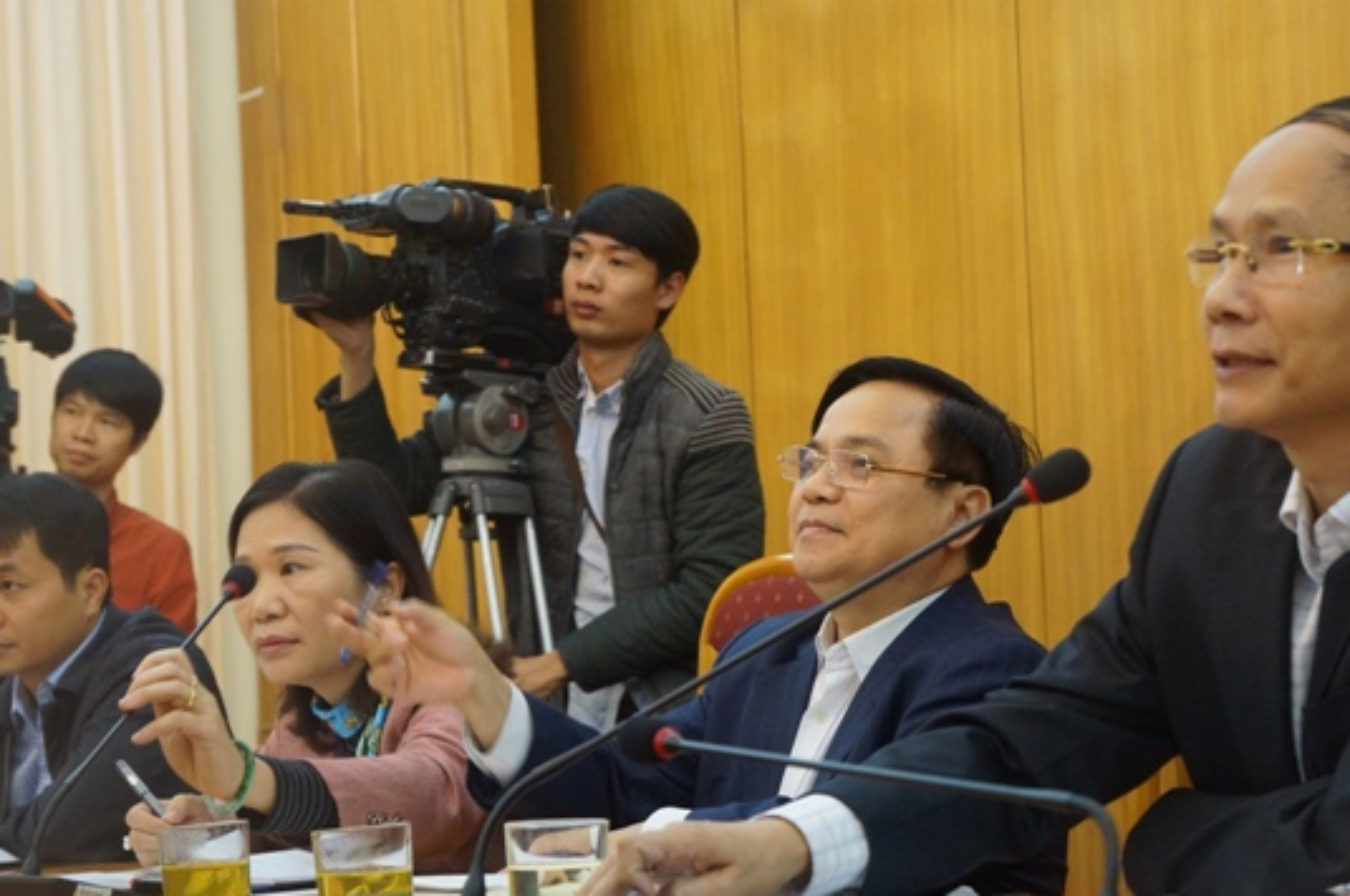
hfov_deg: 22.7
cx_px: 650
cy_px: 447
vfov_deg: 15.1
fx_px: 3370
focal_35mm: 90
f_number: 5
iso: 2500
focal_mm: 52
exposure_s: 1/80
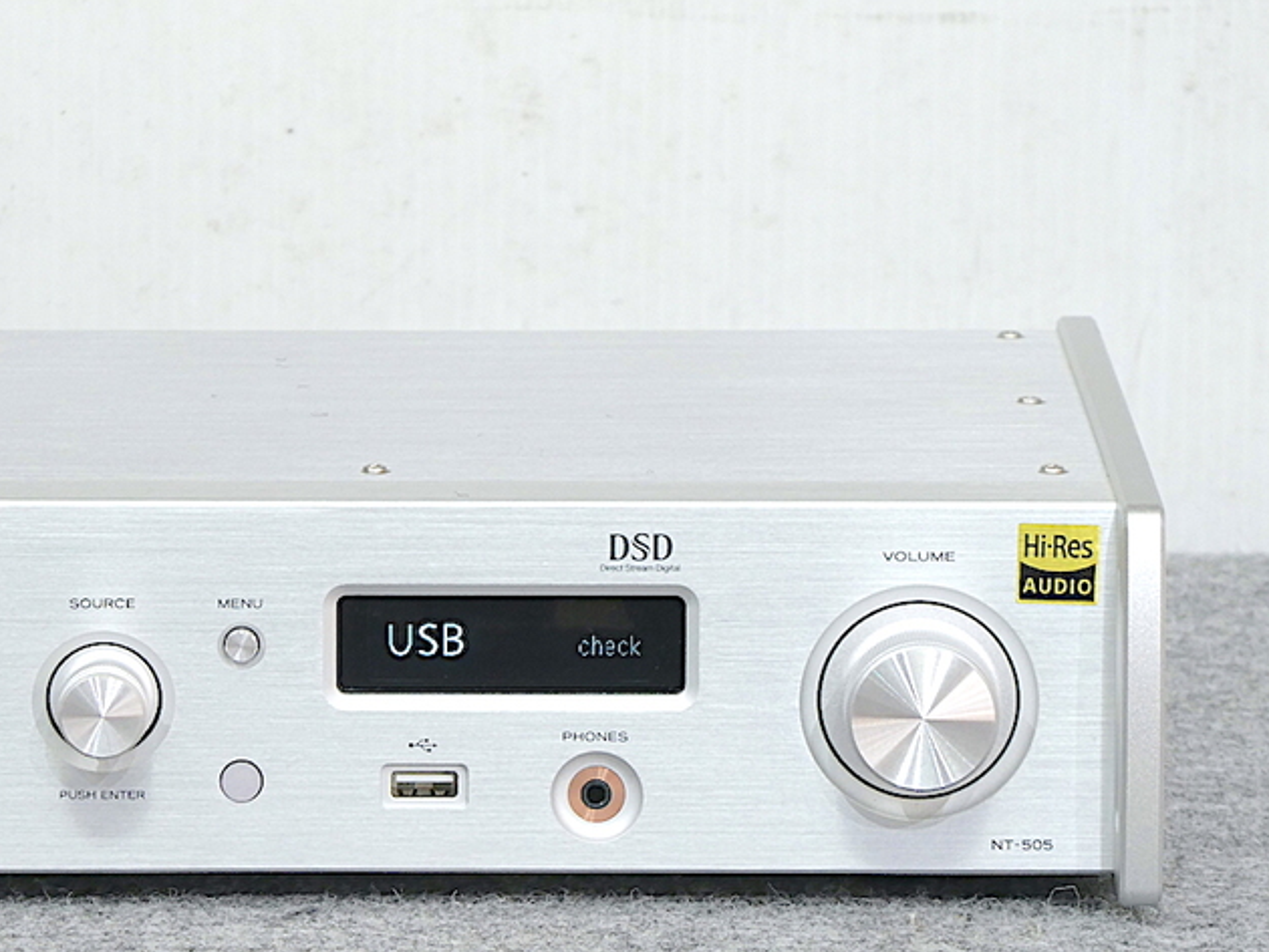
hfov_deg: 6.1
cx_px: 381
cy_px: 596
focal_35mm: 326
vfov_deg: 4.6
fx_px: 11956
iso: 200
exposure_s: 1/8
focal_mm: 38.4
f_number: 5.6
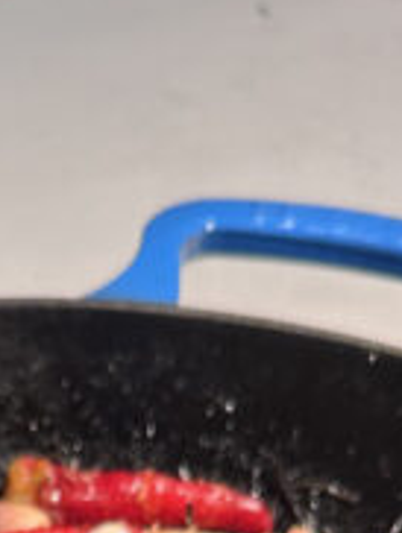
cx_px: -126
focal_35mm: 135
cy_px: 1157
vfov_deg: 12.4
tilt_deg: -51.7
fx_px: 2085
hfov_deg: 10.7
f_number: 1.78
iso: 80
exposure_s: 1/256
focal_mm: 6.86
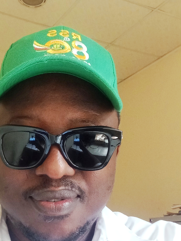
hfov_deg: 26.2
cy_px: 161
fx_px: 383
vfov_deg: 34.6
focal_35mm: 55
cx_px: 41
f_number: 2.05
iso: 397
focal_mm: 2.79
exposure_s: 1/25
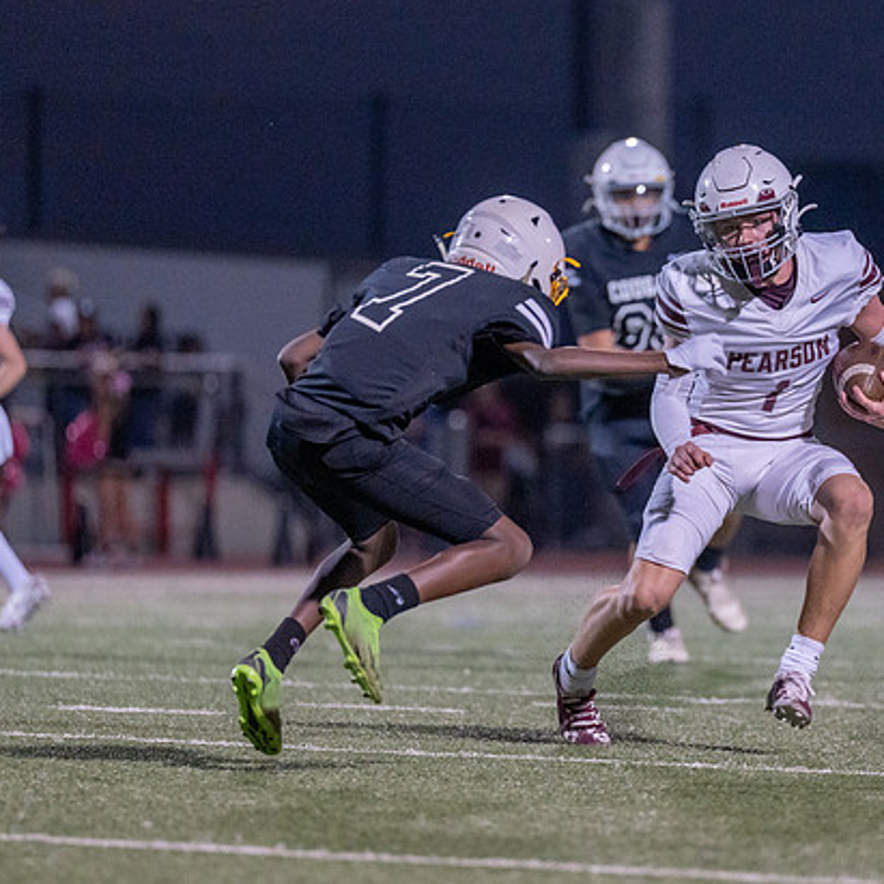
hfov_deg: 4.9
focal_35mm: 360
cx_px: 755
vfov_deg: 4.9
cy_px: 428
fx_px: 10401
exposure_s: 1/1000
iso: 2000
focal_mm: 200
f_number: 2.8
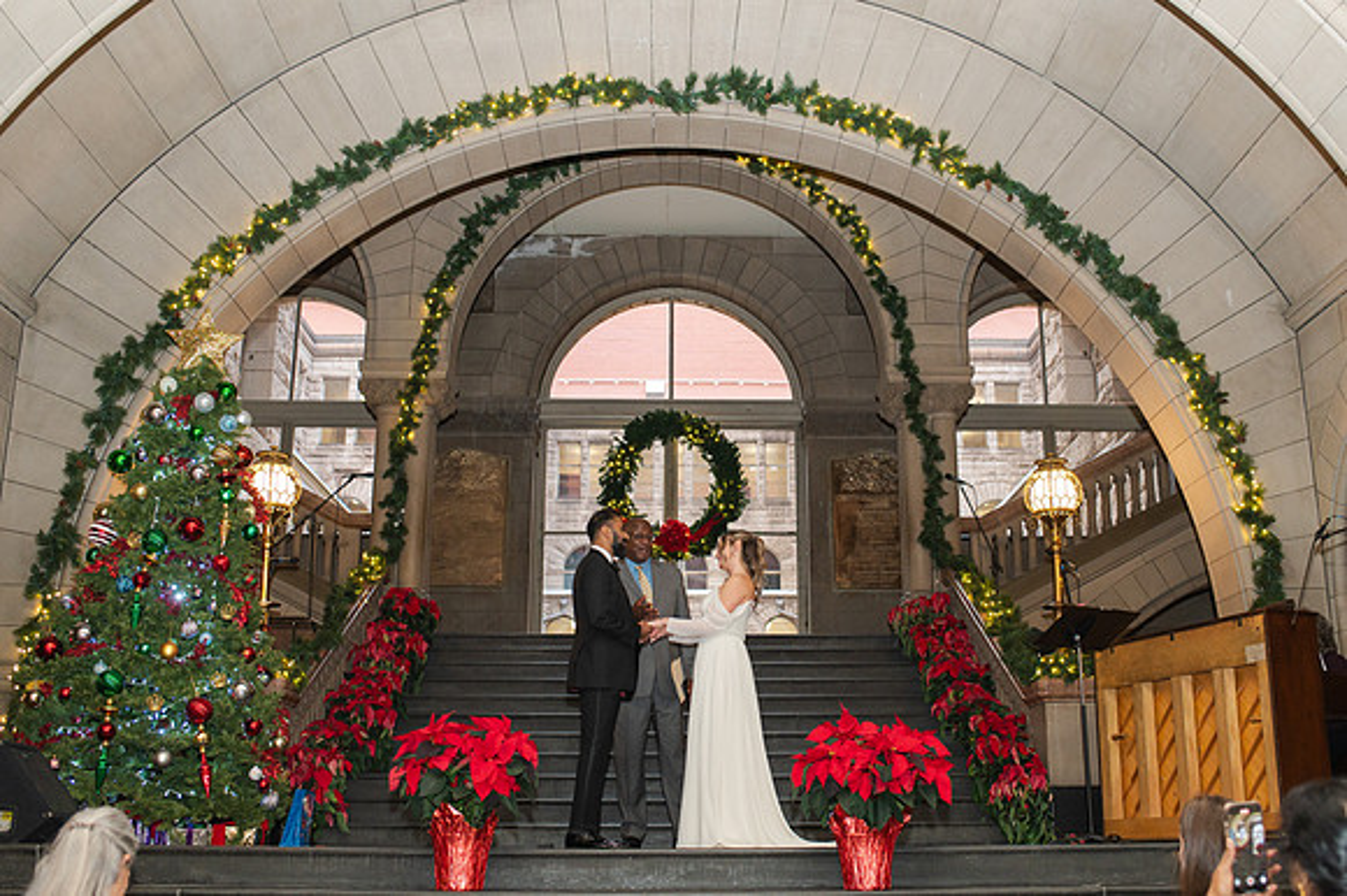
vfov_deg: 33.6
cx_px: 726
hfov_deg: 48.8
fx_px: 1482
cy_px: 423
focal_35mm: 40
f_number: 3.5
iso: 1000
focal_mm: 35
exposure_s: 1/200
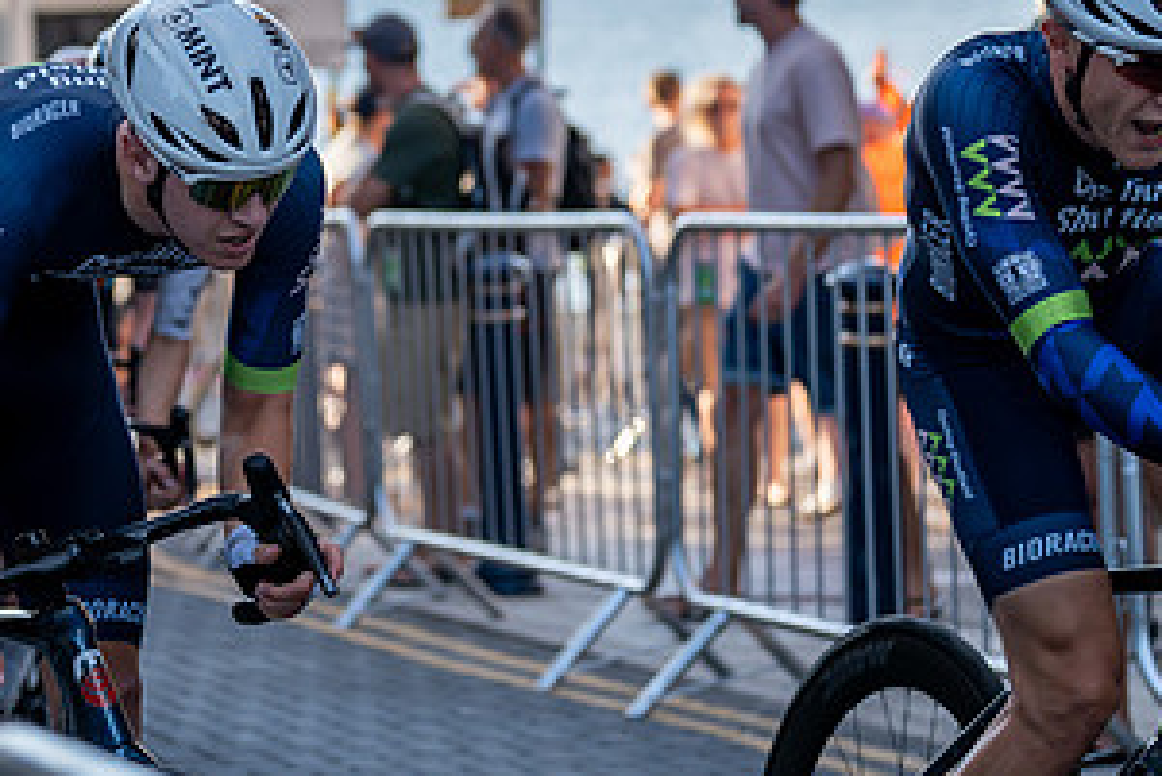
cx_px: 69
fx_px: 4359
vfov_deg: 10.1
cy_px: 37
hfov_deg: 15.0
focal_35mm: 135
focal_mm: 70
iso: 100
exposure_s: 1/1000
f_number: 2.8
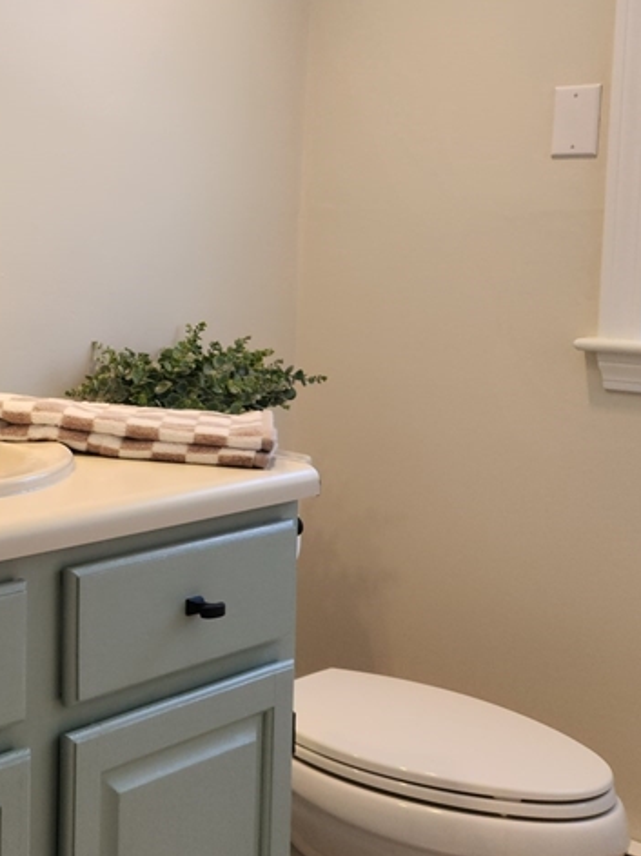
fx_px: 1235
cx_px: -143
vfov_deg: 37.7
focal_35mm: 50
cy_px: 280
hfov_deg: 25.8
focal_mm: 5.4
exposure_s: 1/60
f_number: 1.8
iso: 32
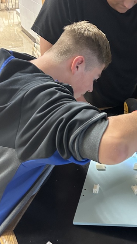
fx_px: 284
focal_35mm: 44
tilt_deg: -30.3
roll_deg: -2.6
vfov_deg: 46.4
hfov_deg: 26.8
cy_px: 119
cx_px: 103
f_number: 1.5
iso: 500
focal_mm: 5.7
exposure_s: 1/60
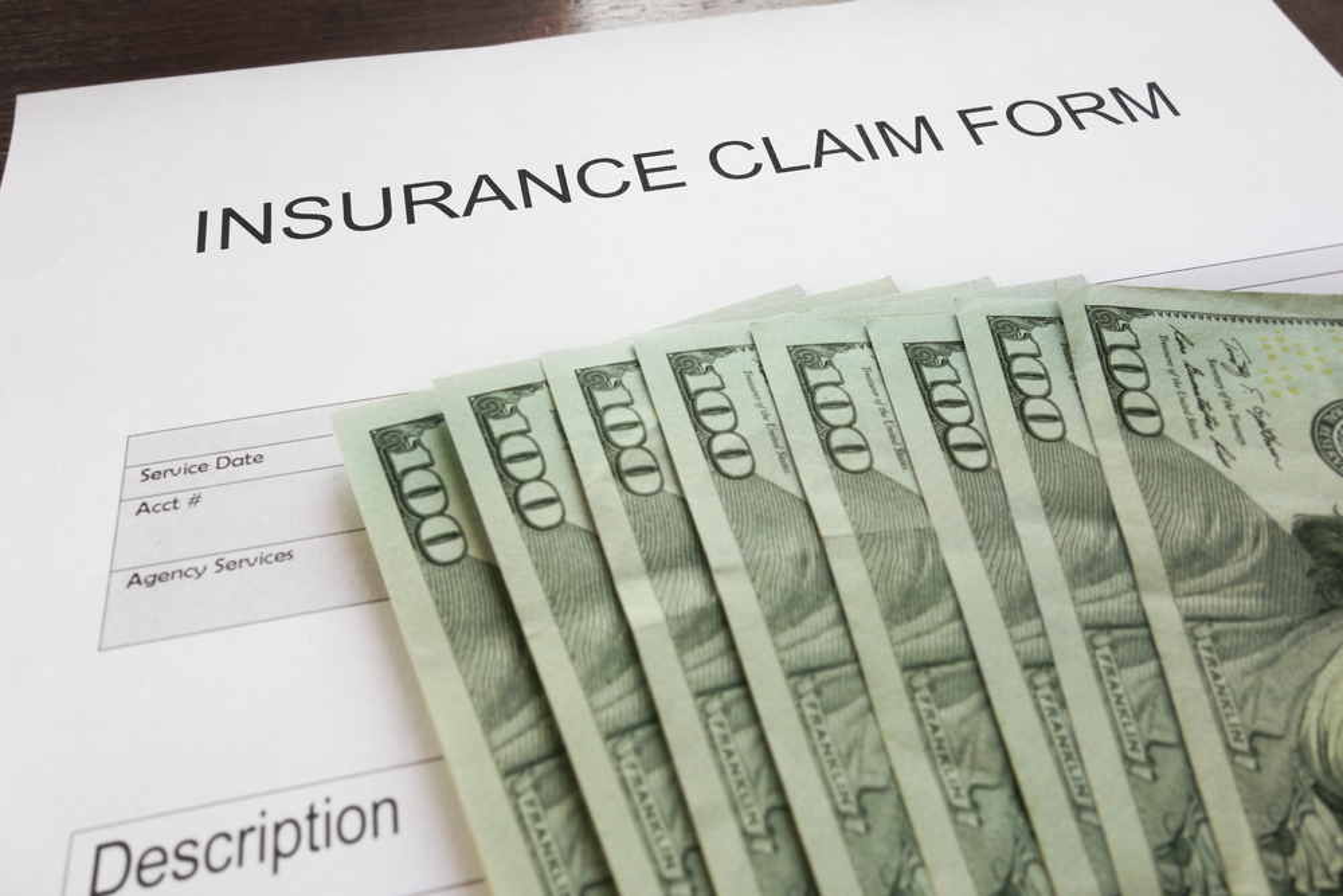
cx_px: 672
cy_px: 448
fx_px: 1045
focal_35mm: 28
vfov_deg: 46.4
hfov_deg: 65.5
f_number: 7.1
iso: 200
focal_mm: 10.4
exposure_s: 1/2
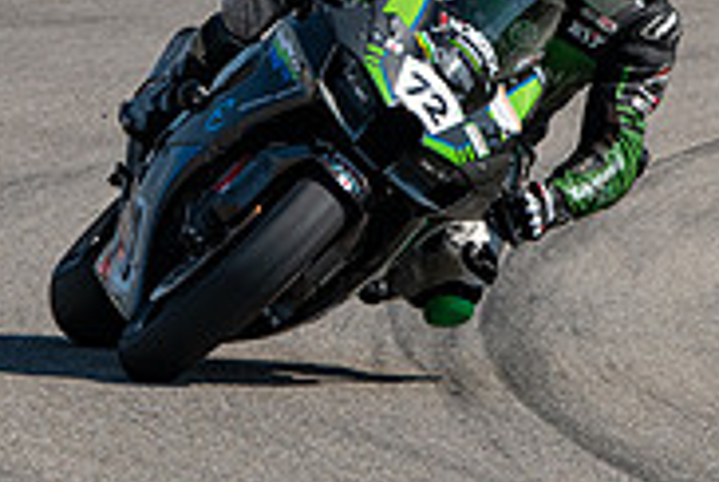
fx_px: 18744
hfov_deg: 2.2
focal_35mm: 937
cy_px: 139
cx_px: 337
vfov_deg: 1.5
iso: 160
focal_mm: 200
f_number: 9
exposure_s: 1/800
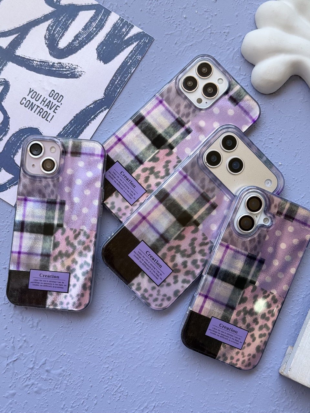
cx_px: 155
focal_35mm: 48
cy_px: 206
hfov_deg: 30.3
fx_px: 573
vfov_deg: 39.7
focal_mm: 6.76
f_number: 1.78
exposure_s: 1/699
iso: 64
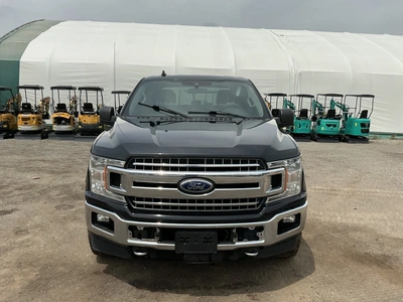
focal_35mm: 28
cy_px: 151
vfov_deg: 49.7
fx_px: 326
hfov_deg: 63.4
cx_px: 202
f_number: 1.8
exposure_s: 1/2538
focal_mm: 3
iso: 25
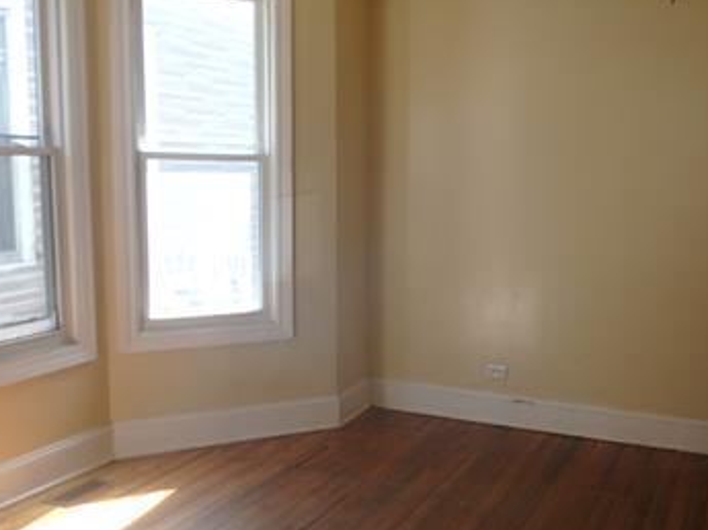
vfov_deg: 36.8
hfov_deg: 46.3
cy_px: 255
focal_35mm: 39
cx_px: 525
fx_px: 797
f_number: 3.5
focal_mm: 3.7
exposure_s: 1/60
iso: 125
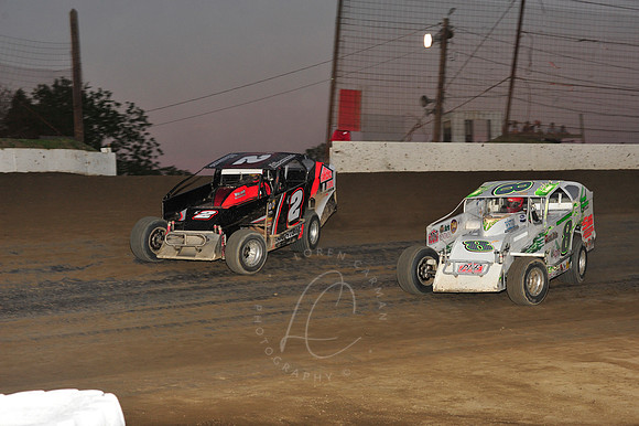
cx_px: 320
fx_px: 1419
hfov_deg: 25.4
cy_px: 213
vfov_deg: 17.0
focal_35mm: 80
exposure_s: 1/320
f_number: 7.1
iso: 1000
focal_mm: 80
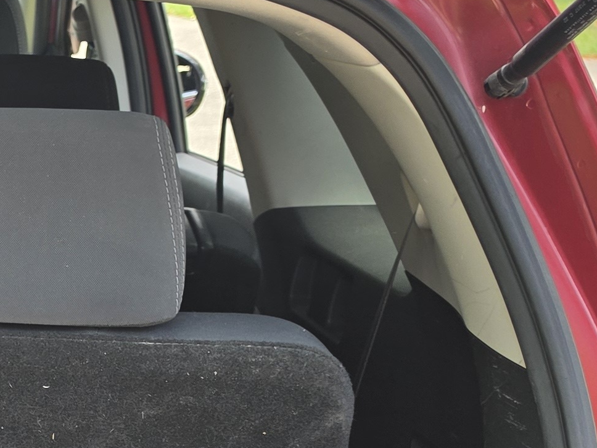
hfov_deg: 17.7
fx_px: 1638
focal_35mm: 95
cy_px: 601
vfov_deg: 14.8
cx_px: -387
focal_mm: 6.5
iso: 20
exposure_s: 1/180
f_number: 1.4
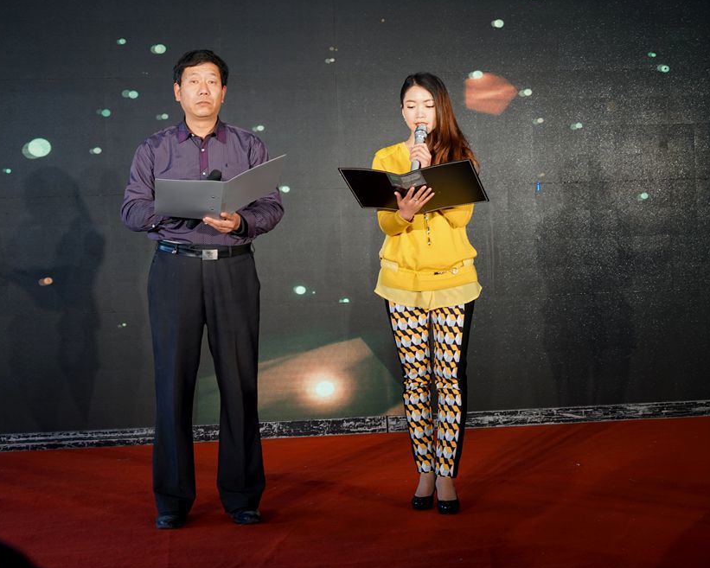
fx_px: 1345
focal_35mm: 64
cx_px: 314
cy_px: 284
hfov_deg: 29.5
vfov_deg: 23.9
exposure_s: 1/60
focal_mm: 56
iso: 400
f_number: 5
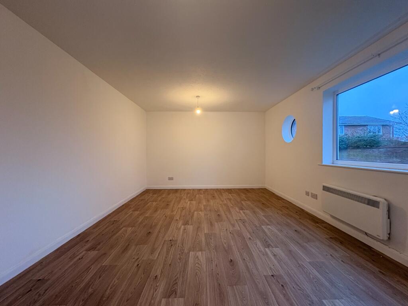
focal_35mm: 14
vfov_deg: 85.7
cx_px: 204
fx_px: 165
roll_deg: +0.4
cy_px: 153
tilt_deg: +0.2
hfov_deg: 102.1
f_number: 2.2
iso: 160
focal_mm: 2.22
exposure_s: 1/50
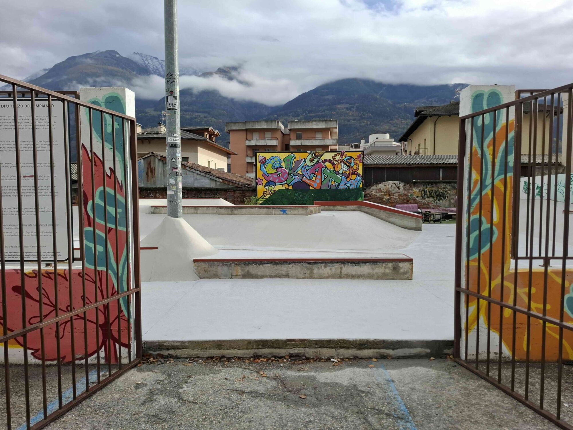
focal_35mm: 23
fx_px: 381
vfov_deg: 58.9
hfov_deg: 73.9
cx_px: 286
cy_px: 215
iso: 50
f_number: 1.8
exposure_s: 1/1280
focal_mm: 5.54
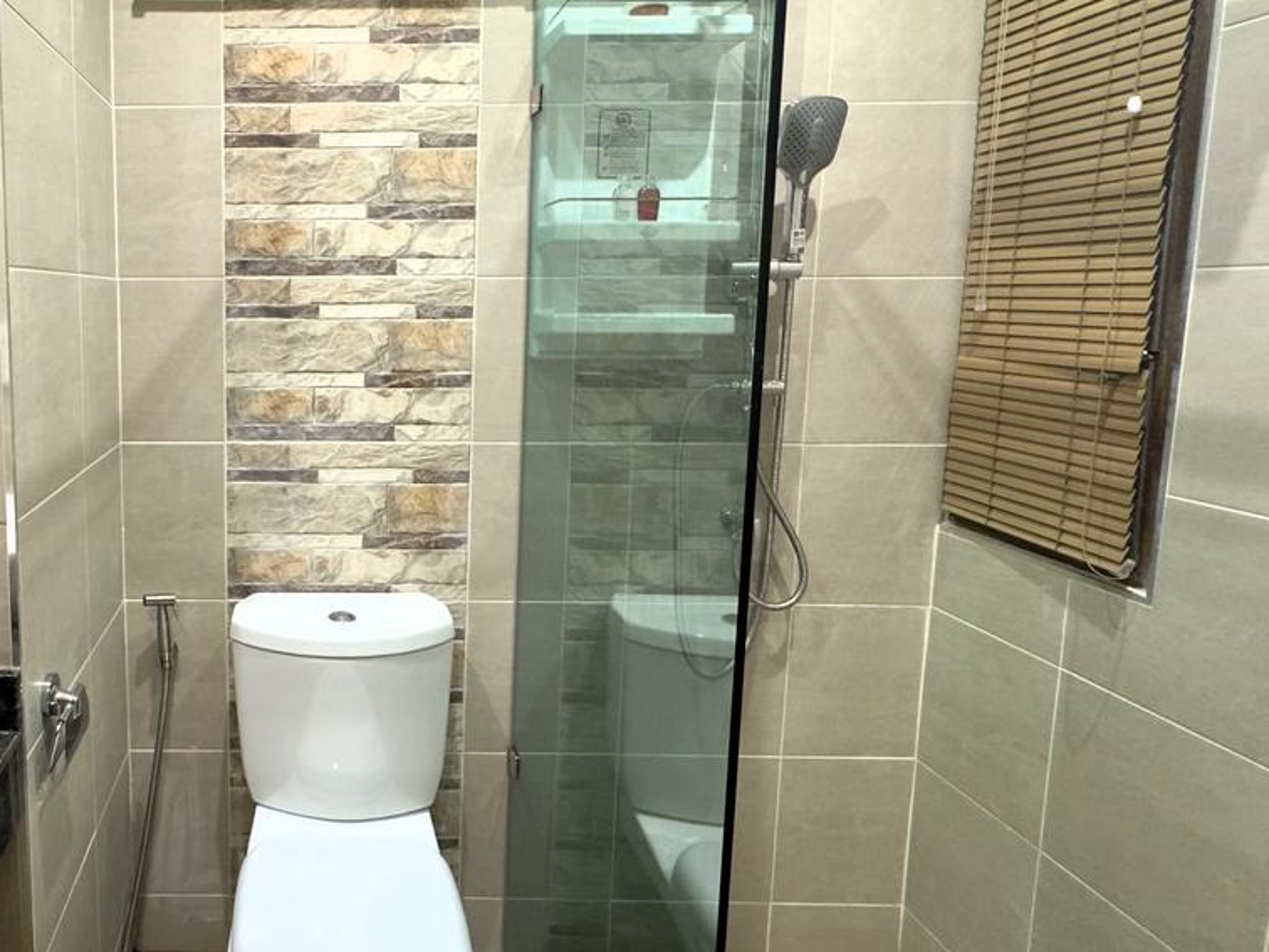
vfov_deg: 58.5
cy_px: 393
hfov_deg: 68.0
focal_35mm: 23
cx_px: 284
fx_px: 843
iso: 200
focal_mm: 2.22
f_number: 2.2
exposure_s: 1/50
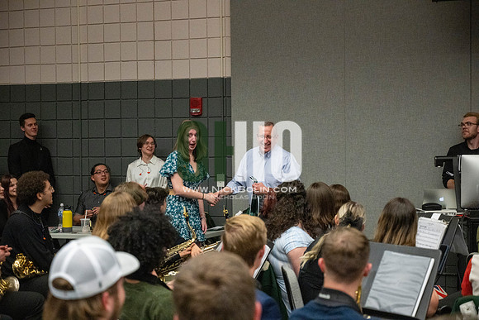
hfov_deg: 28.8
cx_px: 240
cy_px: 160
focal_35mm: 70
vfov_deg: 19.5
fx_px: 932
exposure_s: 1/500
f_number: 4
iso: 10000
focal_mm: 70
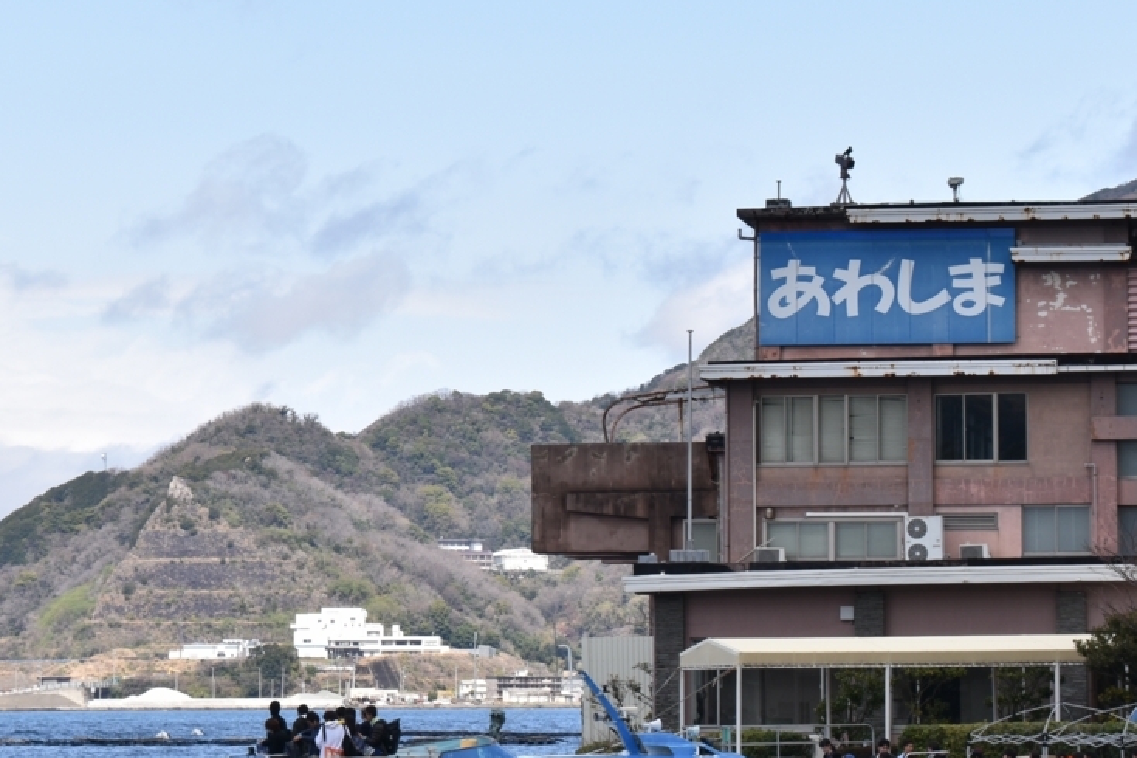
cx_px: 644
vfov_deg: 9.5
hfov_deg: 14.3
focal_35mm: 144
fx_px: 4543
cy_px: 418
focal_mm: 55
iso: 100
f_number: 11
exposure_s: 1/125
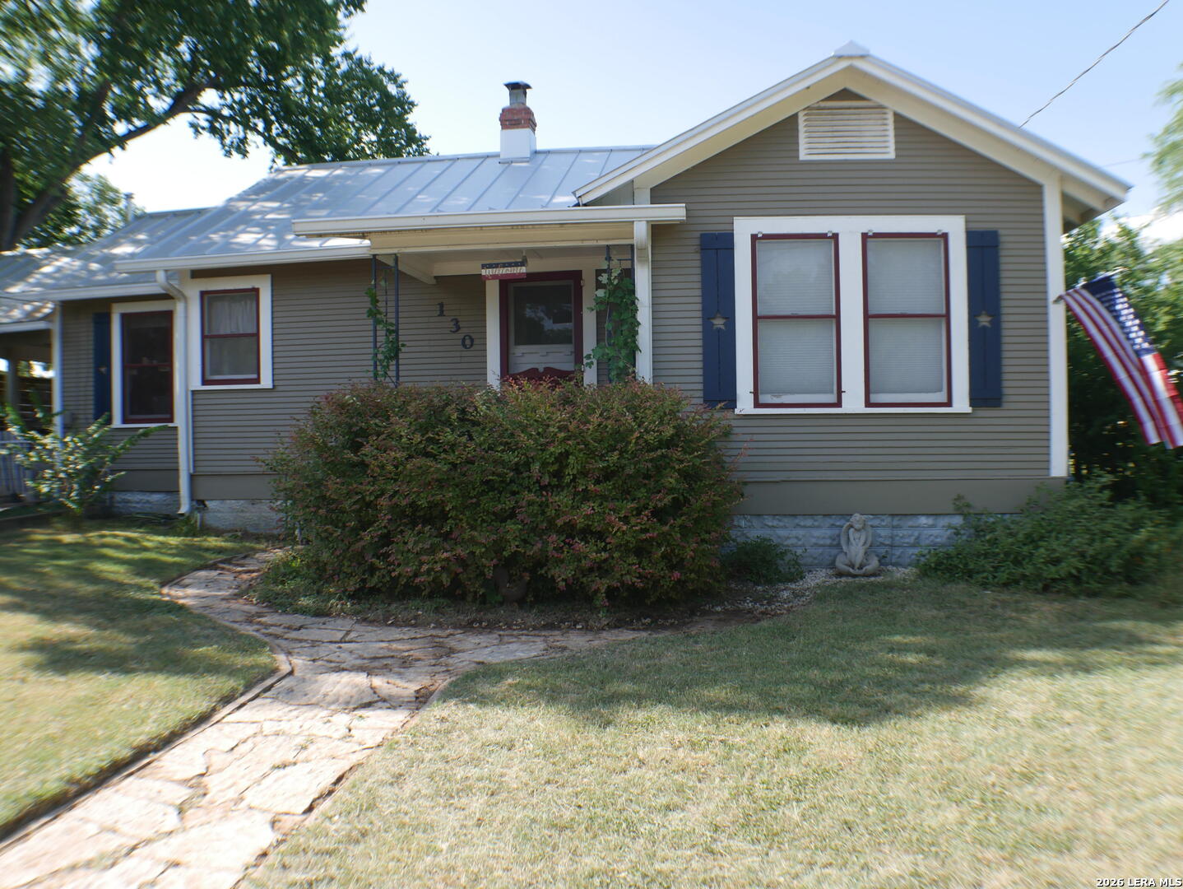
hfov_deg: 49.0
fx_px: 1299
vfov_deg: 37.8
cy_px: 444
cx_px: 592
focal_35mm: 38
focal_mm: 19
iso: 200
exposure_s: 1/200
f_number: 5.6
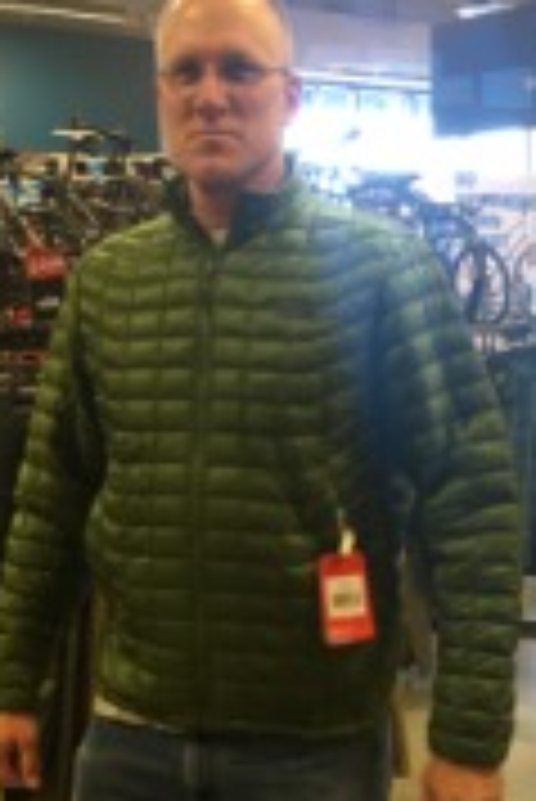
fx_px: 1382
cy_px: 598
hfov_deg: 21.9
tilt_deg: -9.9
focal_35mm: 62
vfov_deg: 31.8
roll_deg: +2.5
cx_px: 306
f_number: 2.2
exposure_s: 1/30
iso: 100
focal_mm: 4.15
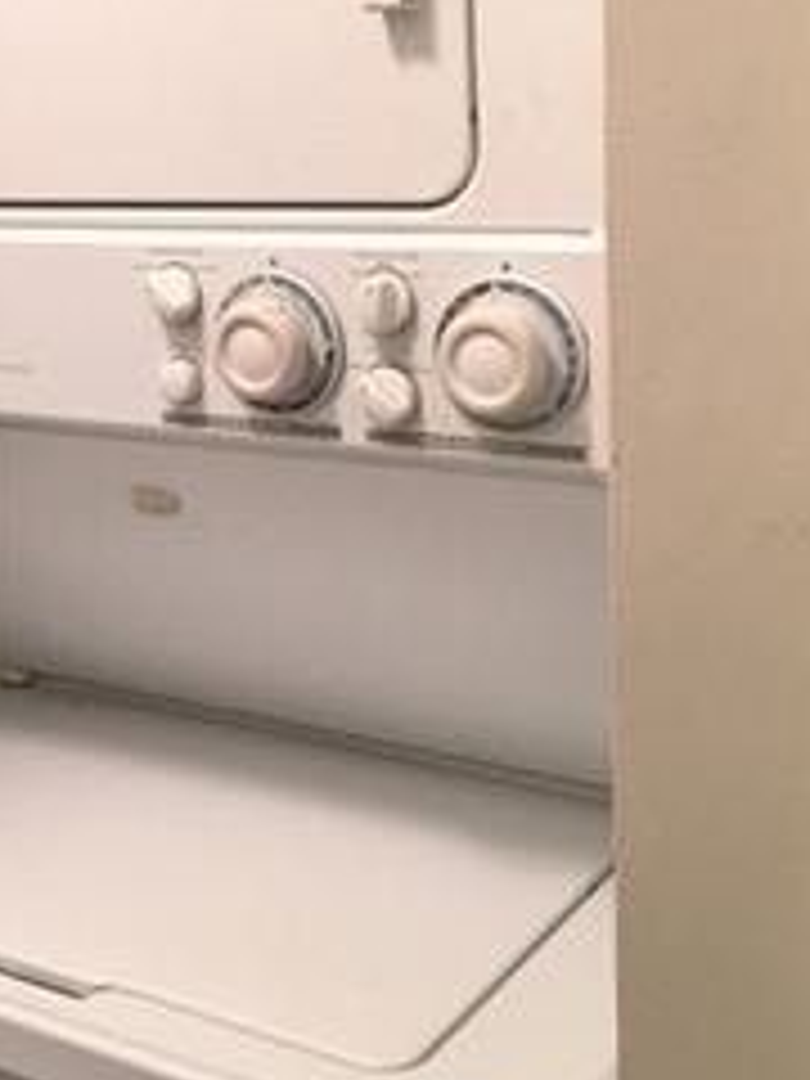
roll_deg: +3.6
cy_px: 333
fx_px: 1810
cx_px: 148
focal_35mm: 58
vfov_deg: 32.9
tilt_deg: -7.8
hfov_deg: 24.8
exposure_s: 1/30
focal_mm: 4.15
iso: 80
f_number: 2.2
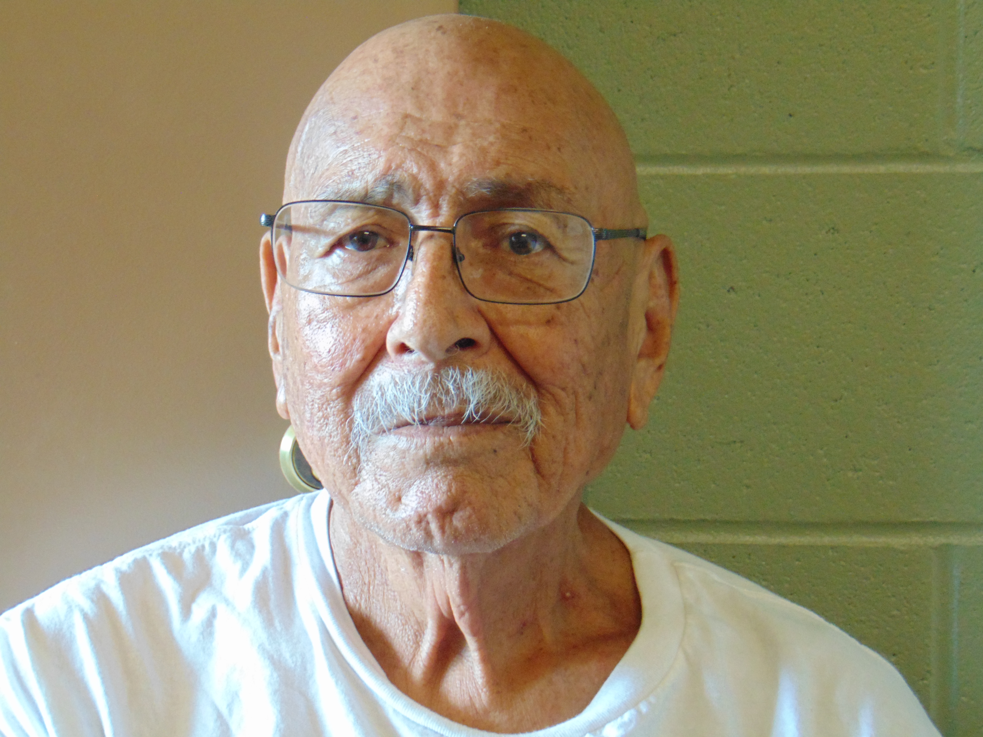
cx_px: 492
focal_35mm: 108
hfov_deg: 18.2
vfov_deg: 13.7
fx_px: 3067
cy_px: 368
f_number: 3.9
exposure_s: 1/30
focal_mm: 19.4
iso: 400
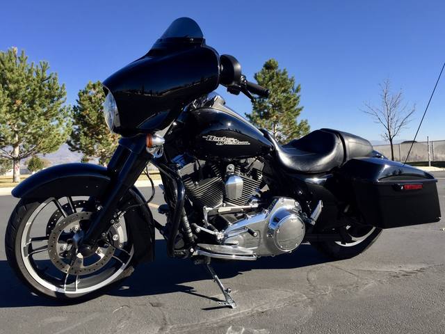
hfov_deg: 61.7
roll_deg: +1.0
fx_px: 373
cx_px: 222
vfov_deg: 48.2
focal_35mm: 29
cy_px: 167
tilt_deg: +1.9
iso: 32
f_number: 2.2
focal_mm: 4.15
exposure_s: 1/879
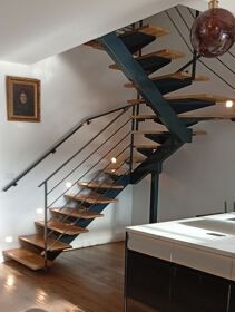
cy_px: 219
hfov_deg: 34.9
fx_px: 370
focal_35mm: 41
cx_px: 80
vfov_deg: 44.7
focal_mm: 3.98
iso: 212
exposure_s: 1/50
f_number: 1.8
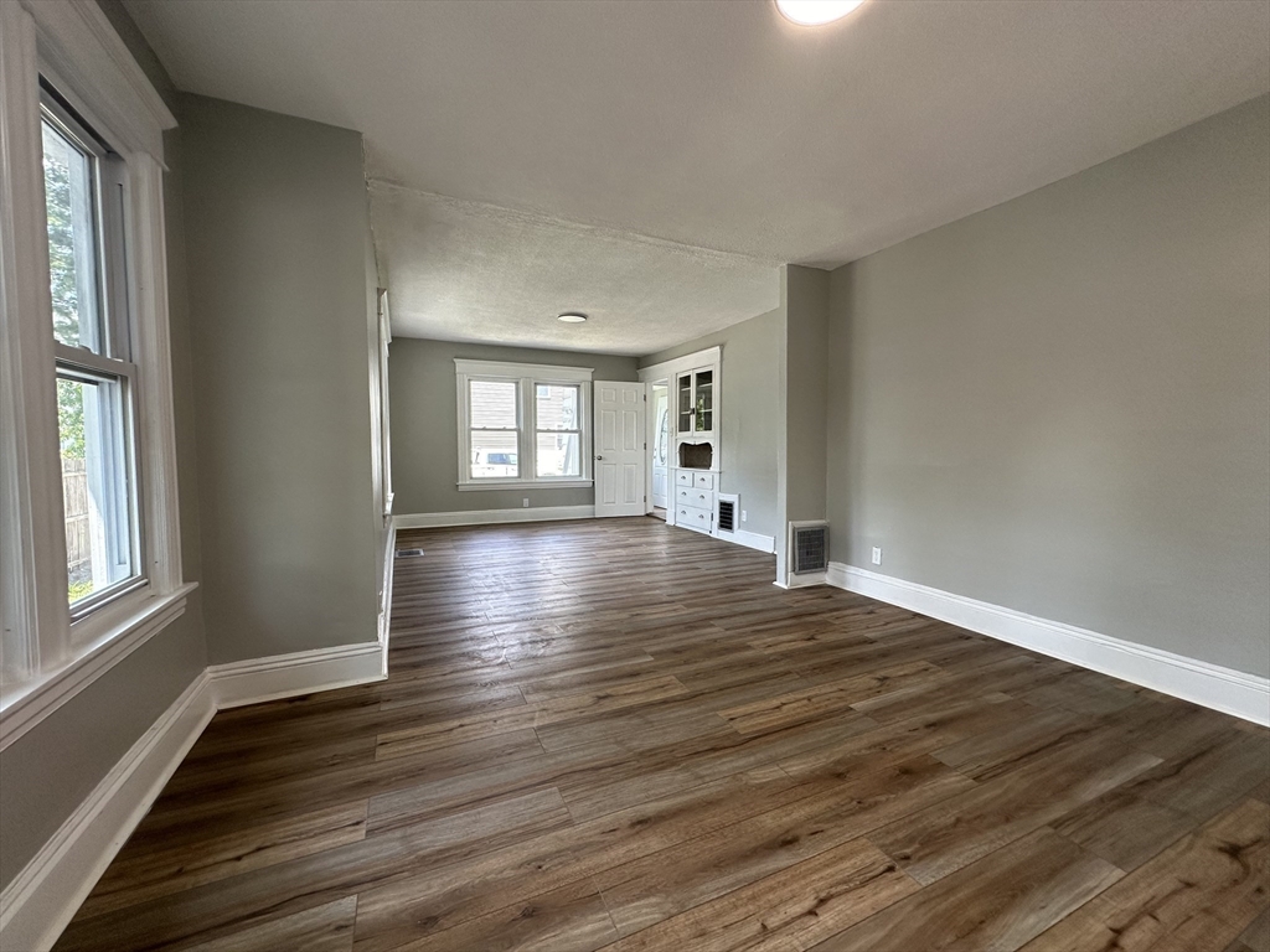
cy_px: 476
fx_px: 514
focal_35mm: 14
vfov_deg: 85.7
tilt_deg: -3.0
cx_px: 635
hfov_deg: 102.1
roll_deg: +0.3
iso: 125
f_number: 2.2
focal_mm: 2.22
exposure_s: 1/99
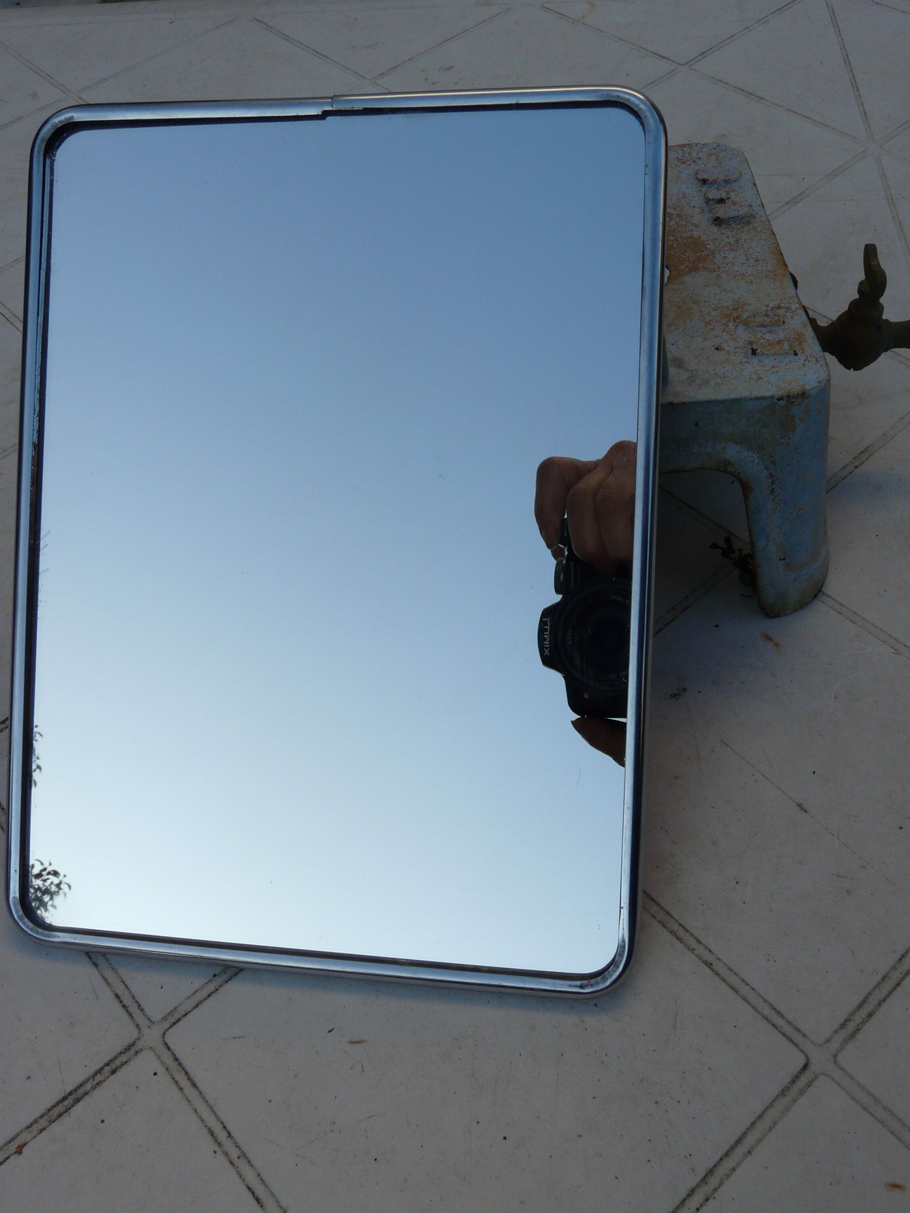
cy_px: 622
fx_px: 1051
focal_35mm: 30
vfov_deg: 60.0
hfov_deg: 46.8
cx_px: 452
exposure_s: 1/250
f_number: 5.6
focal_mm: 4.6
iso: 100
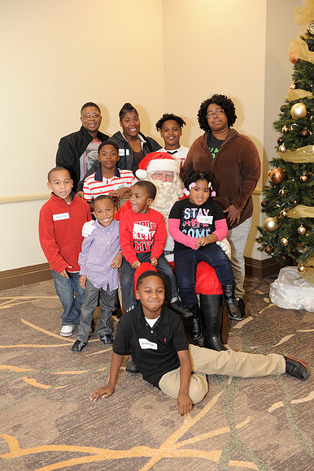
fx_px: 498
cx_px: 157
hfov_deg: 35.0
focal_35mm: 38
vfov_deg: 50.7
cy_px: 236
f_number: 4
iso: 1600
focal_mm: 38
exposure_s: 1/100
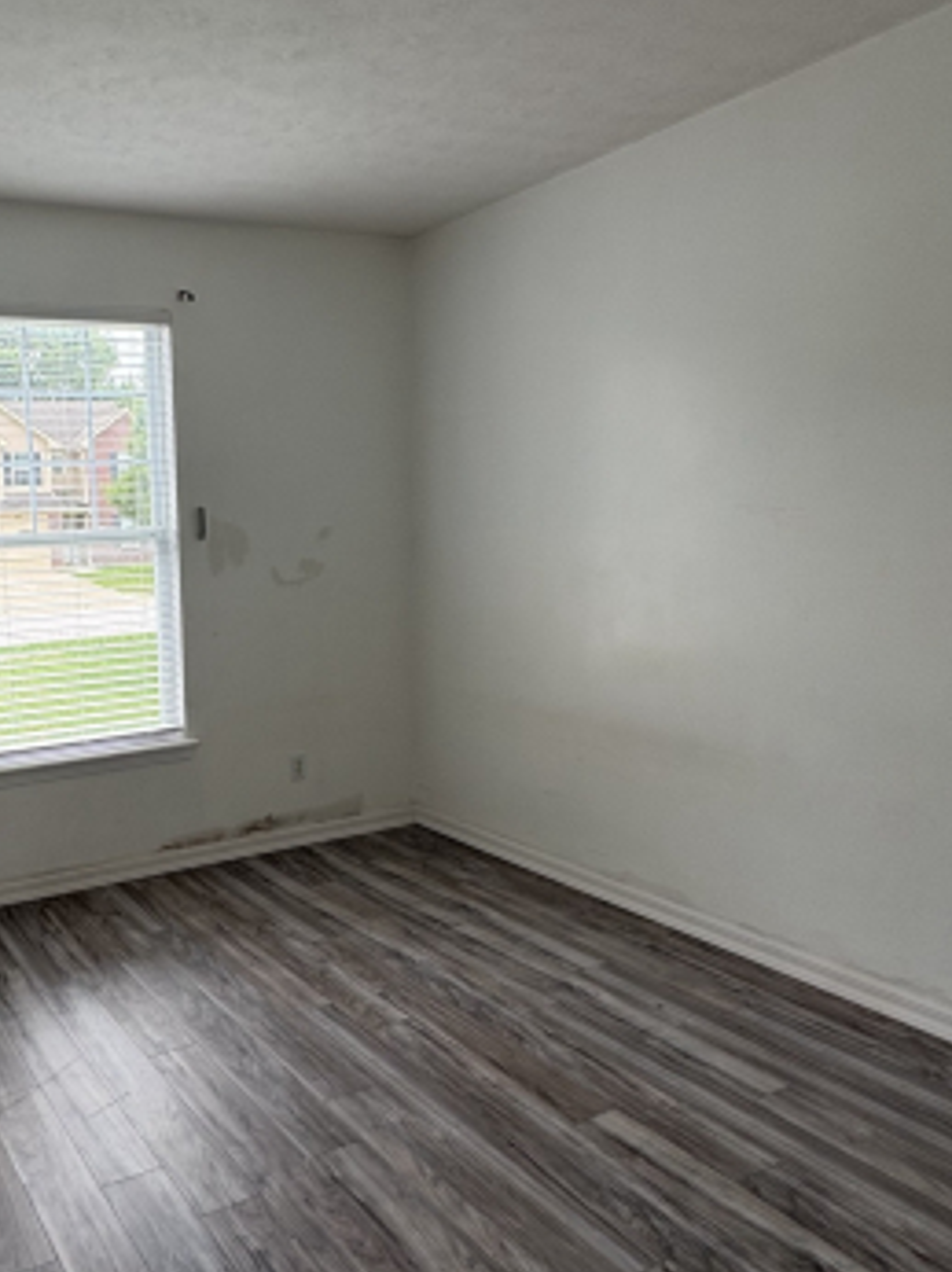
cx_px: 169
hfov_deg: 48.0
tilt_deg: -7.0
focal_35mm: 27
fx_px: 991
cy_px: 645
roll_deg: +2.5
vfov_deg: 65.4
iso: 80
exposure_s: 1/103
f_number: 2.2
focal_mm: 2.22
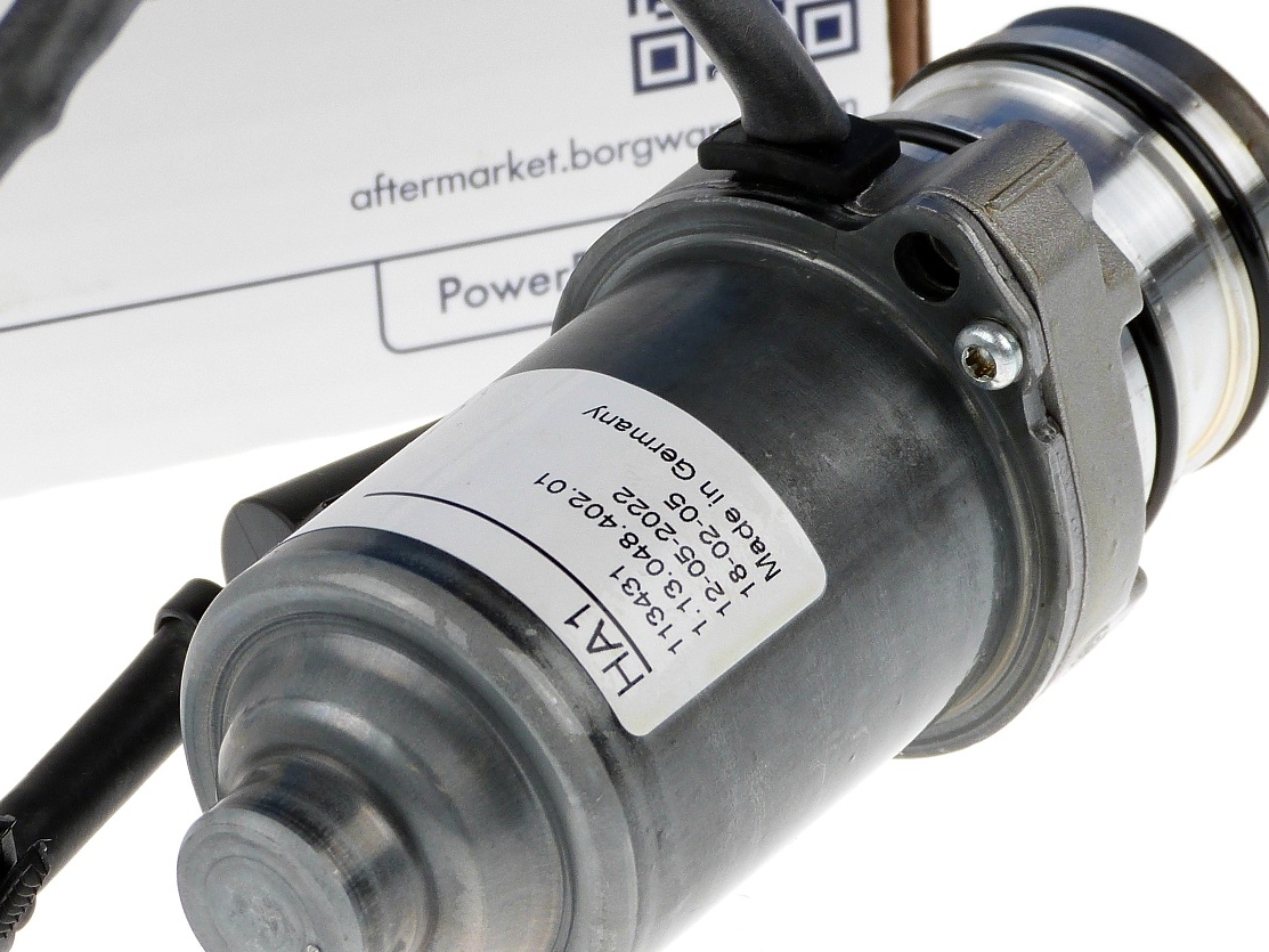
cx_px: 433
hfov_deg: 8.6
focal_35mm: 230
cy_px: 481
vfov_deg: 6.5
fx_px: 8433
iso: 100
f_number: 3.6
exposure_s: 1/100
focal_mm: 23.1
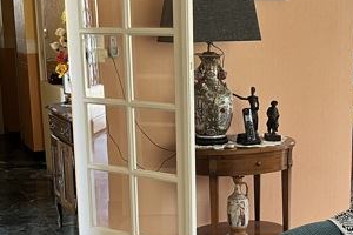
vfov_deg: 18.8
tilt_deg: -13.0
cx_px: 226
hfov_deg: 28.0
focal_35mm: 72
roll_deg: +0.6
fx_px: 706
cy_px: 184
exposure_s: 1/60
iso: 125
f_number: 1.6
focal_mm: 5.1
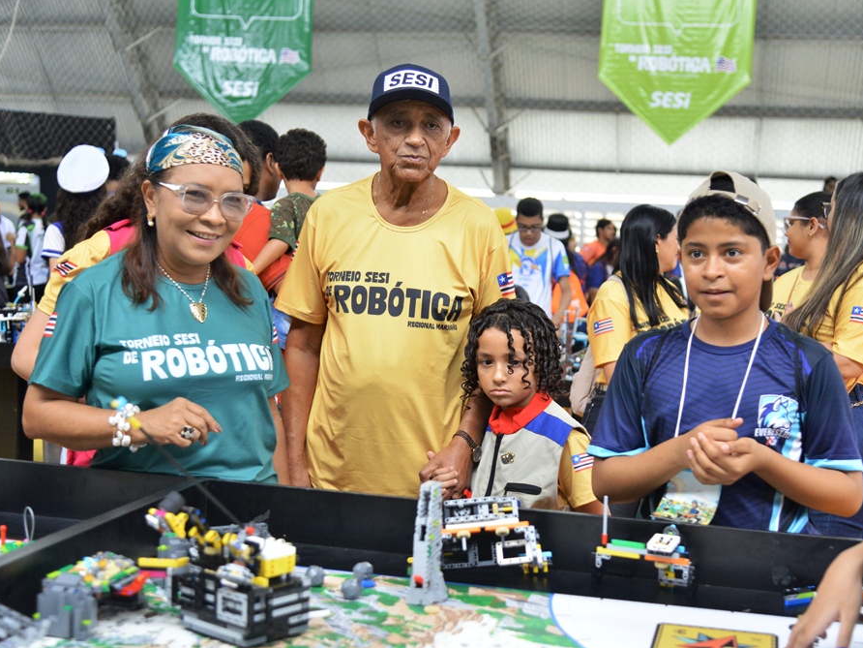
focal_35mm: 53
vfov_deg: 27.5
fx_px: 1321
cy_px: 329
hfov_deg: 36.2
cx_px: 460
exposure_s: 1/320
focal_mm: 48
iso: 3200
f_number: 4
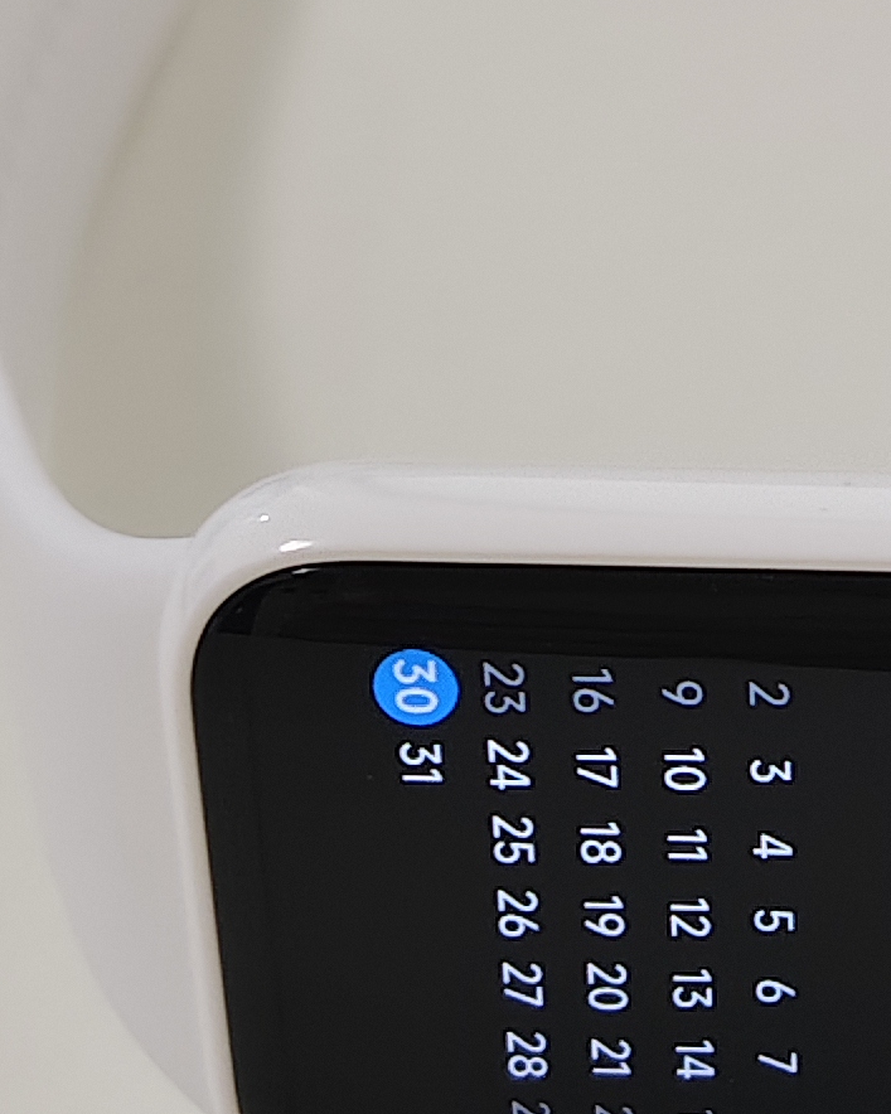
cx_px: 799
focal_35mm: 104
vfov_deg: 18.4
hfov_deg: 14.7
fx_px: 3429
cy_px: 465
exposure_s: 1/100
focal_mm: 5.56
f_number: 1.88
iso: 759
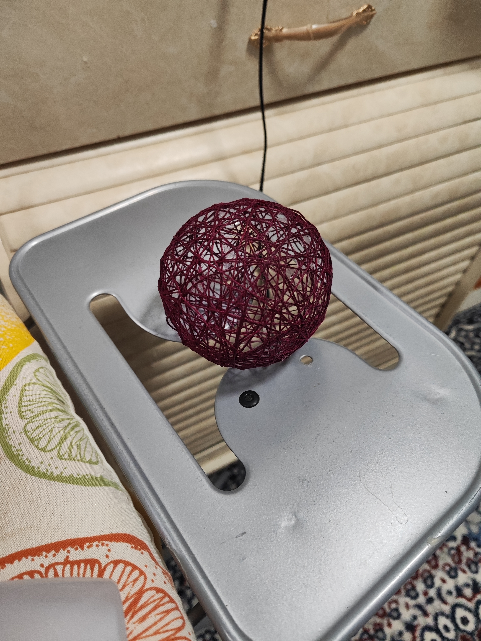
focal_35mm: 23
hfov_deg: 58.9
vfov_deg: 73.9
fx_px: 426
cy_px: 320
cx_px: 240
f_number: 1.8
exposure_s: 1/50
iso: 365
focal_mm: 5.4
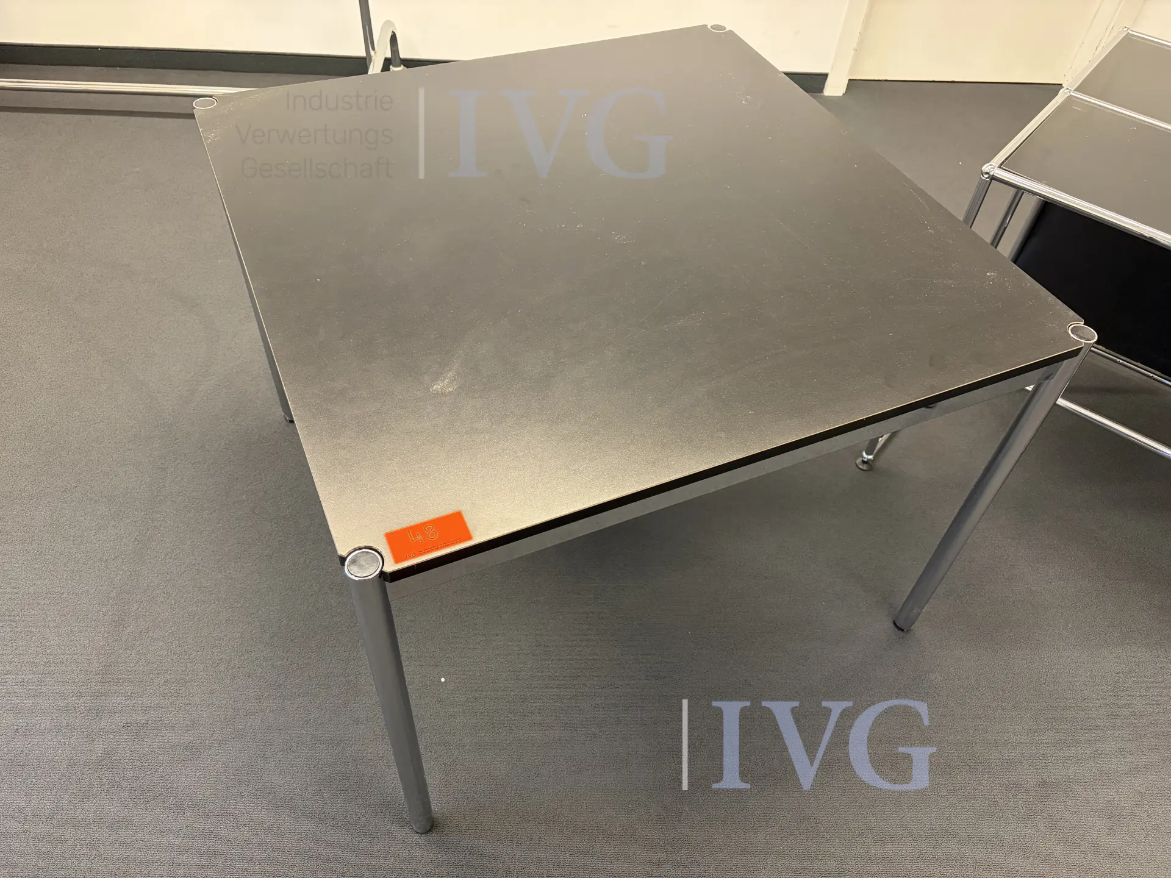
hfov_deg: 67.3
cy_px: 439
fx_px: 880
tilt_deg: -48.5
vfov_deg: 53.1
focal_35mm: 26
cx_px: 586
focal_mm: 5.96
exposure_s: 1/50
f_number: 1.6
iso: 200
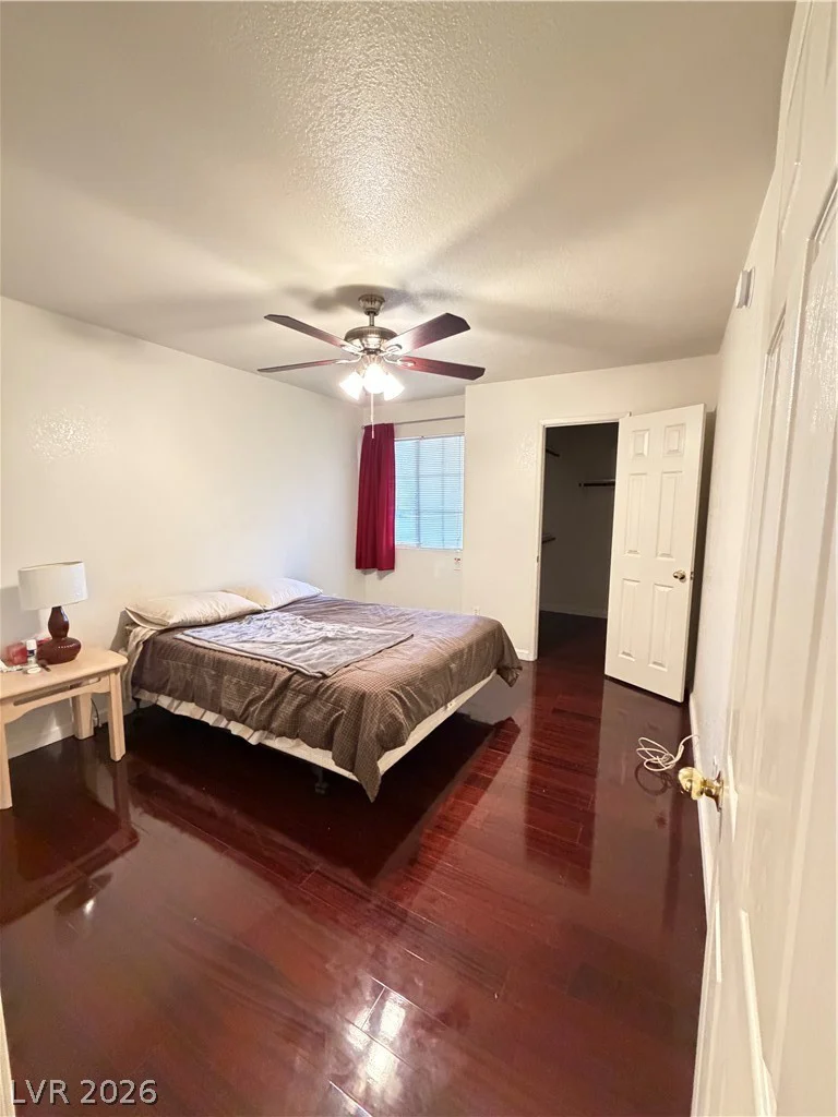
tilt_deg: -7.2
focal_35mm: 14
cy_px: 558
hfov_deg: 85.7
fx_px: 452
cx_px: 419
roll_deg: -0.3
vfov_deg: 102.1
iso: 1000
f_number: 2.2
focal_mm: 2.22
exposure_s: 1/60
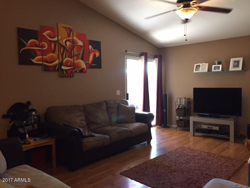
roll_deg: -0.2
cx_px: 125
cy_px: 94
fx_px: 209
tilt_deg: -3.9
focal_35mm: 29
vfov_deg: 48.2
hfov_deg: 61.7
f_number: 2.2
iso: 200
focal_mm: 4.15
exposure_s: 1/30
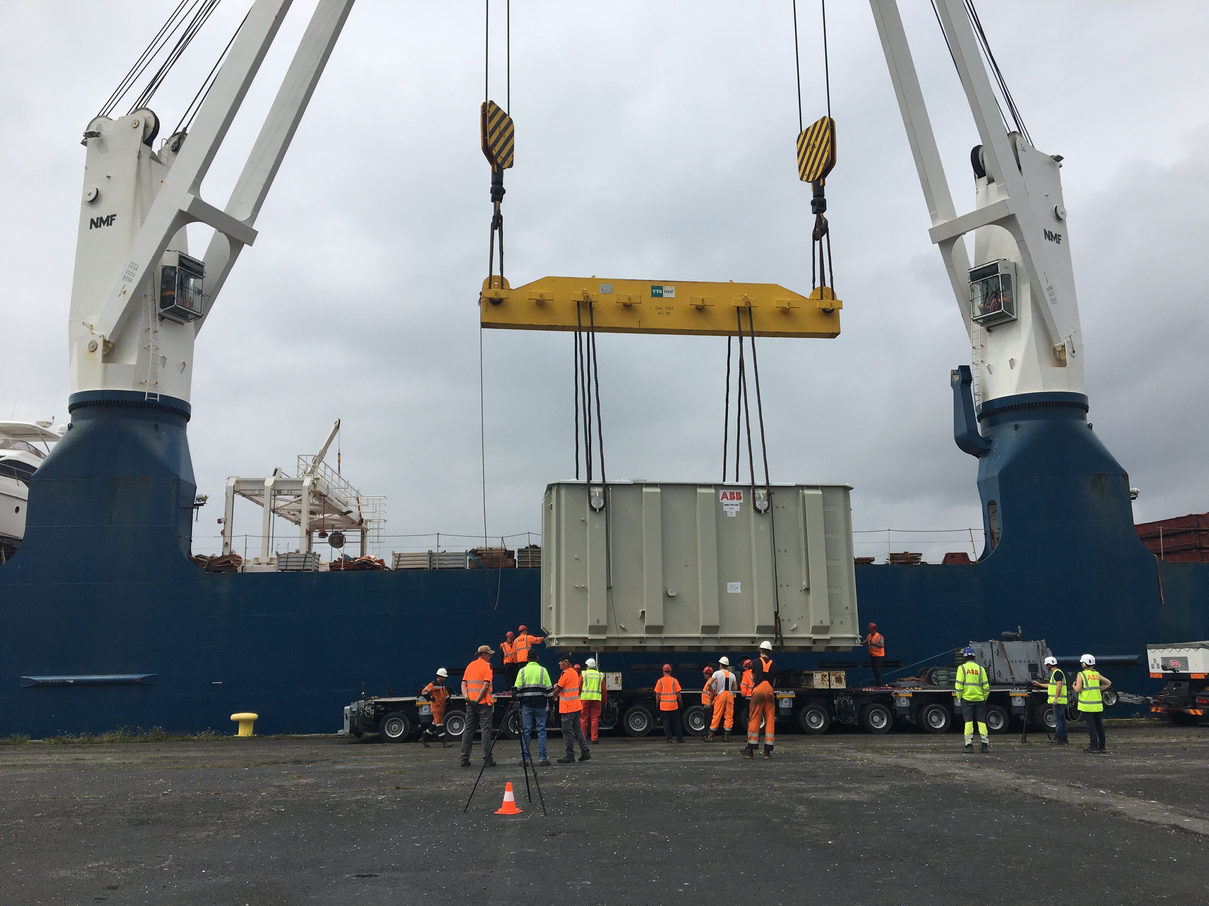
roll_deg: +0.6
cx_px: 604
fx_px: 1013
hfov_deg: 61.7
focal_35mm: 29
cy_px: 453
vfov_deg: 48.2
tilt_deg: +11.7
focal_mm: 4.15
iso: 25
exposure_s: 1/2564
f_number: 2.2
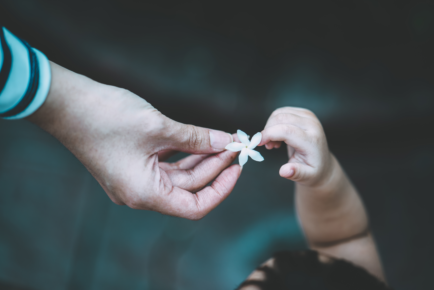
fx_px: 1025
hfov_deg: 23.9
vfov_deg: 16.1
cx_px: 217
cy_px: 145
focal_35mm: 85
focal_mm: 85
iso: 100
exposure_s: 1/200
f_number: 1.8
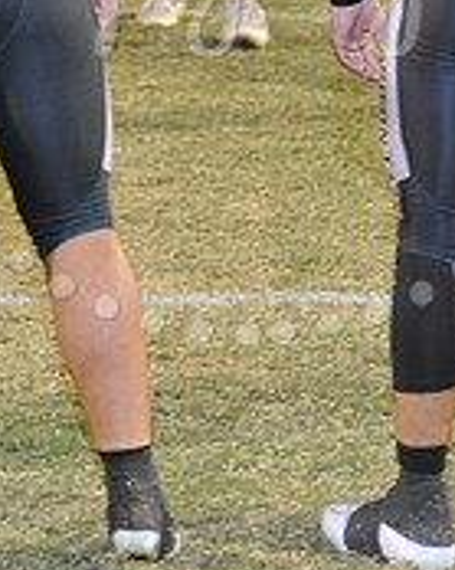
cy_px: -56
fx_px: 3690
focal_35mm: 219
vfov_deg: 8.8
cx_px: 249
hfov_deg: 7.1
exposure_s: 1/60
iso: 2000
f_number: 5.6
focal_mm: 70
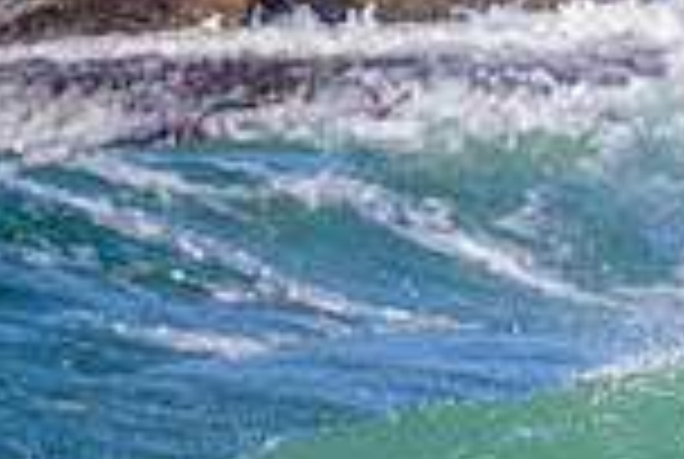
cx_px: 1044
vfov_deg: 0.5
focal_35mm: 3046
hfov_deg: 0.7
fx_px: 57987
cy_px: 664
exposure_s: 1/2000
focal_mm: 800
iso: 1250
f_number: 11
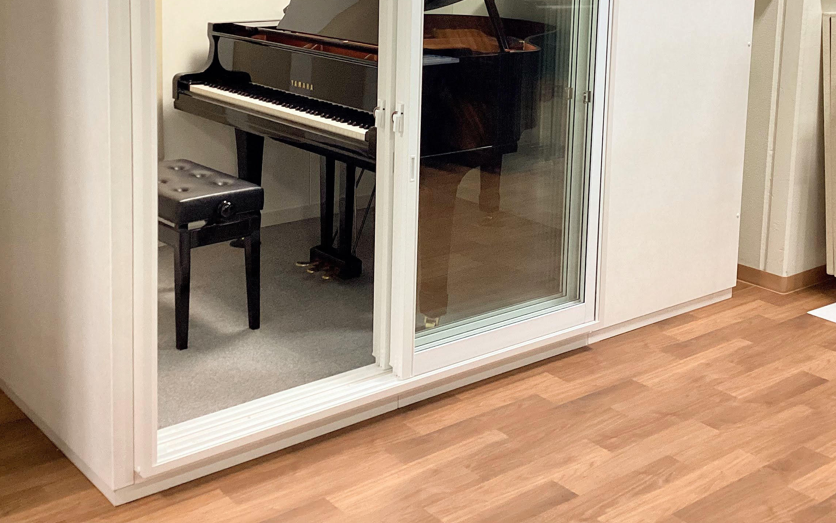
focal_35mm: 47
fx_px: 1071
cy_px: 74
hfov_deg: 42.6
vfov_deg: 26.7
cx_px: 415
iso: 100
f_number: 2.4
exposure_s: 1/50
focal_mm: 3.3
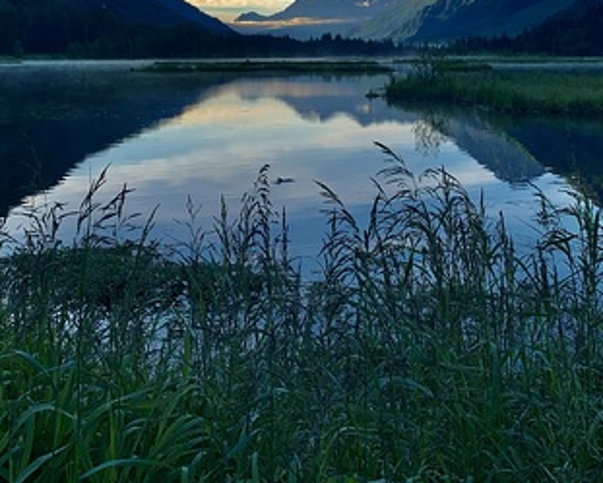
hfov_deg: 38.0
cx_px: 295
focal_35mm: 49
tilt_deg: -2.0
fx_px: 875
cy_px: 91
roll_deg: +0.6
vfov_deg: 30.1
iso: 25
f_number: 1.8
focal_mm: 4.25
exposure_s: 1/945
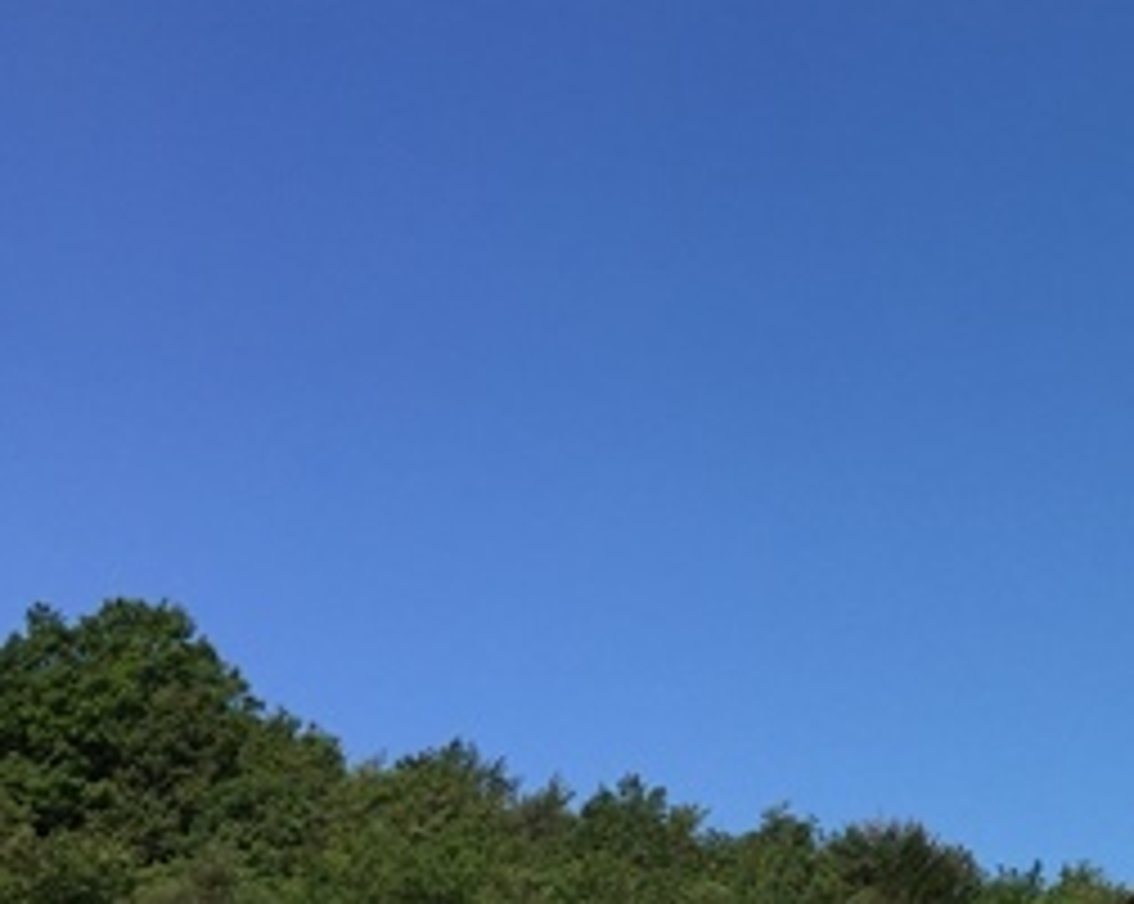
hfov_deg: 23.7
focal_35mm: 72
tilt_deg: +12.0
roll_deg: -0.5
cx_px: 1422
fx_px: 2414
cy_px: 886
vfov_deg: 20.6
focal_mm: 4.15
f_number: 2.2
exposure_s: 1/2083
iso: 32
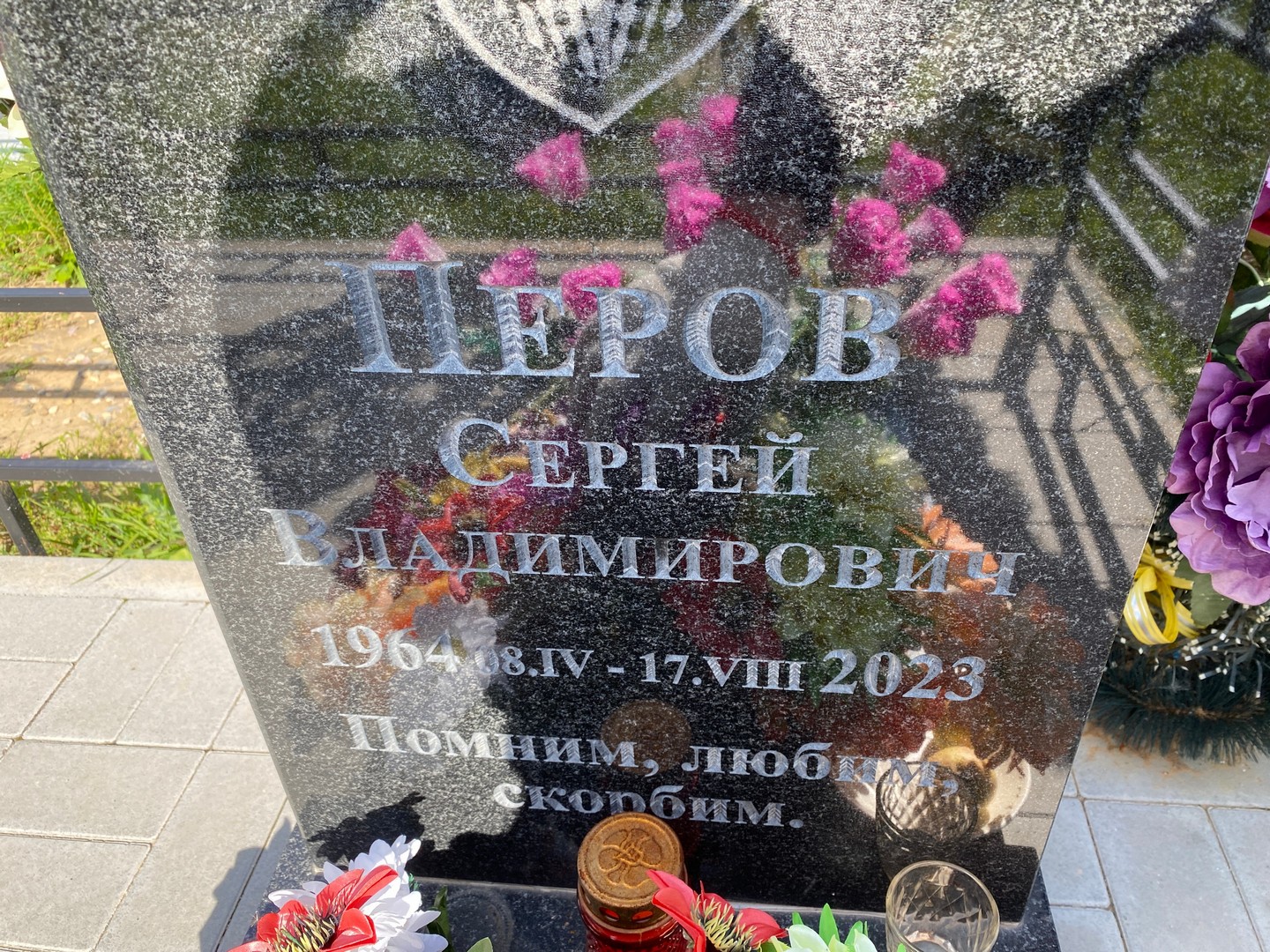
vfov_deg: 53.1
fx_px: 954
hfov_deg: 67.3
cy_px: 476
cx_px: 635
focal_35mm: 26
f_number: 1.8
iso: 32
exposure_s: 1/534
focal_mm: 4.25
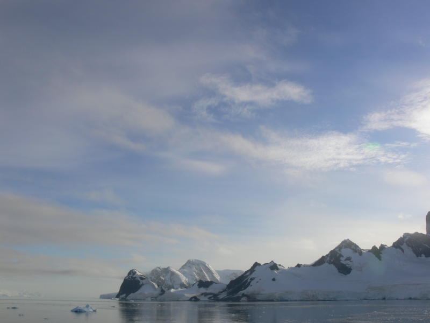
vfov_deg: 40.7
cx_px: 215
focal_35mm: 35
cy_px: 162
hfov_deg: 52.6
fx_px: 435
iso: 80
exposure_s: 1/400
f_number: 7.1
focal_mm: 7.5
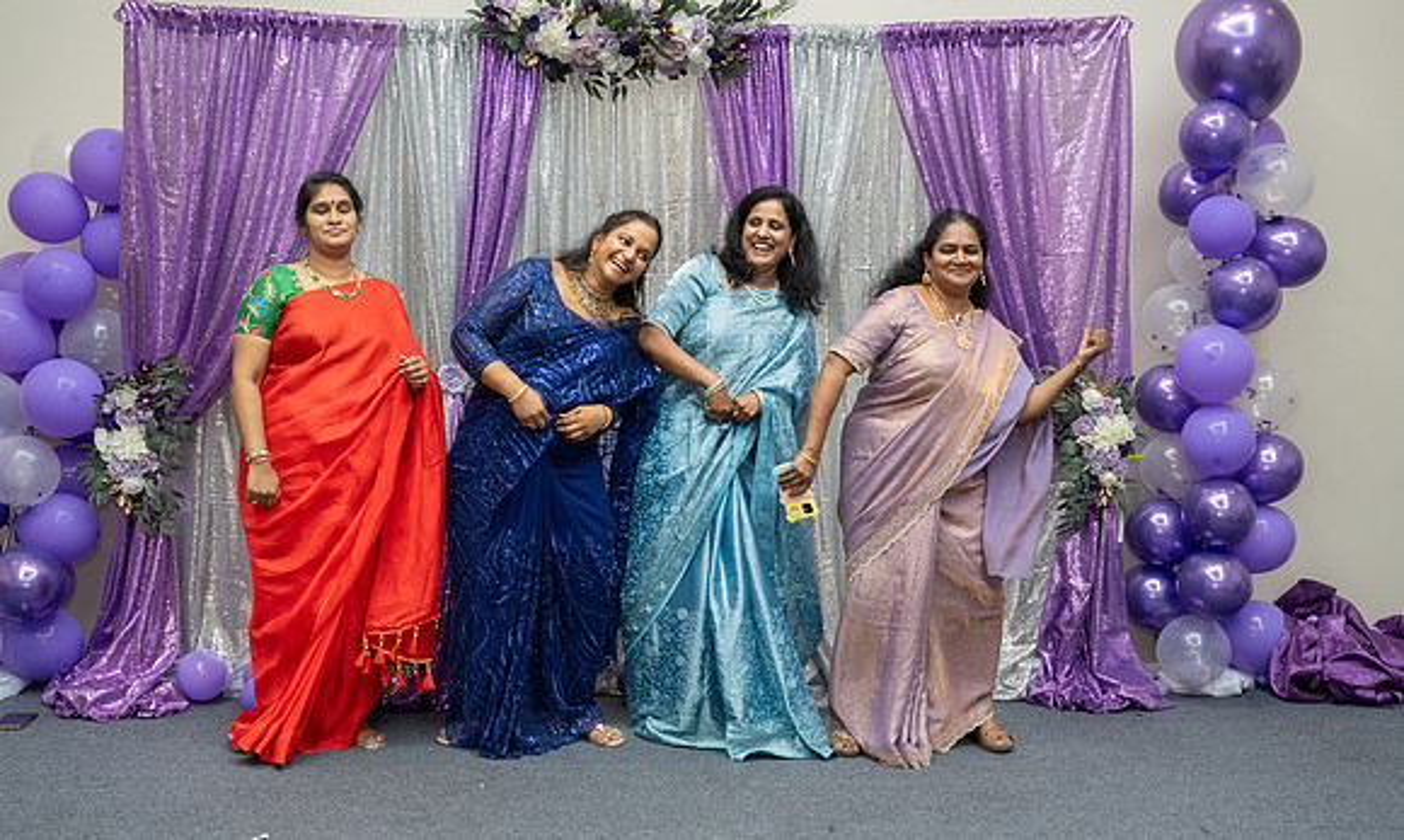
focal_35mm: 40
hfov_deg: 49.4
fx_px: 1526
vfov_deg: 30.8
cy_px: 467
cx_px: 702
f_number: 4.5
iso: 1000
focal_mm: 39
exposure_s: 1/160
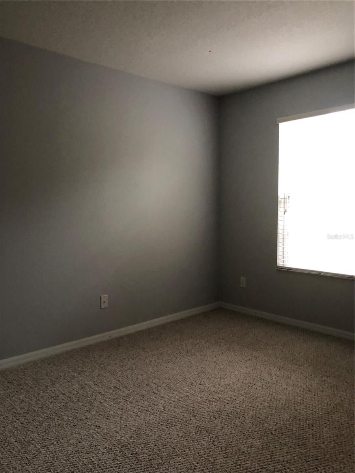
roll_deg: -0.2
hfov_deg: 49.7
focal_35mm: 28
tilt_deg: -4.5
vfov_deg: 63.4
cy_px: 236
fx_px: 383
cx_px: 178
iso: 100
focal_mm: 3.99
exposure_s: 1/13
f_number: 1.8
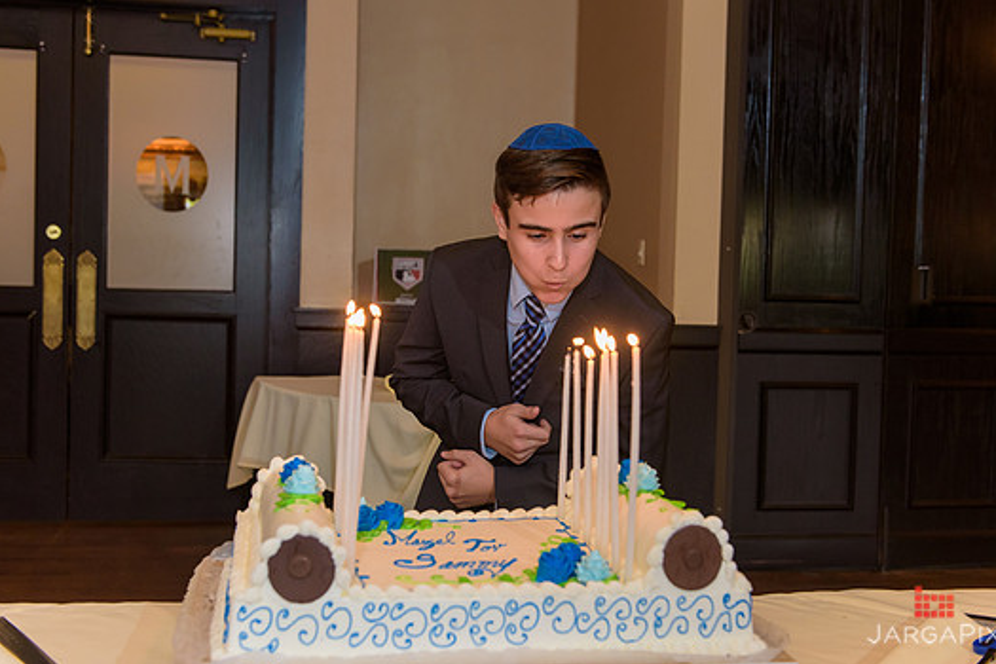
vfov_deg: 31.9
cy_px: 318
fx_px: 1162
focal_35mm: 42
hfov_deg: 46.4
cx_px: 499
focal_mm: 38
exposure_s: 1/125
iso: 1250
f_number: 3.2
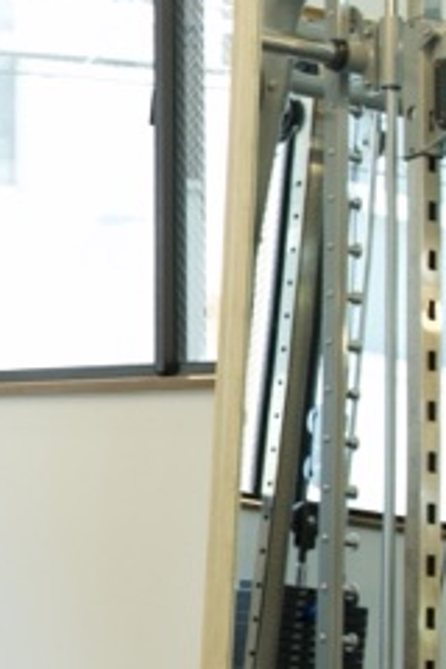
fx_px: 2973
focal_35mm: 160
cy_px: 226
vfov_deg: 12.8
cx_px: -619
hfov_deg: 7.9
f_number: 5
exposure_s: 1/60
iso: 800
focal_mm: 32
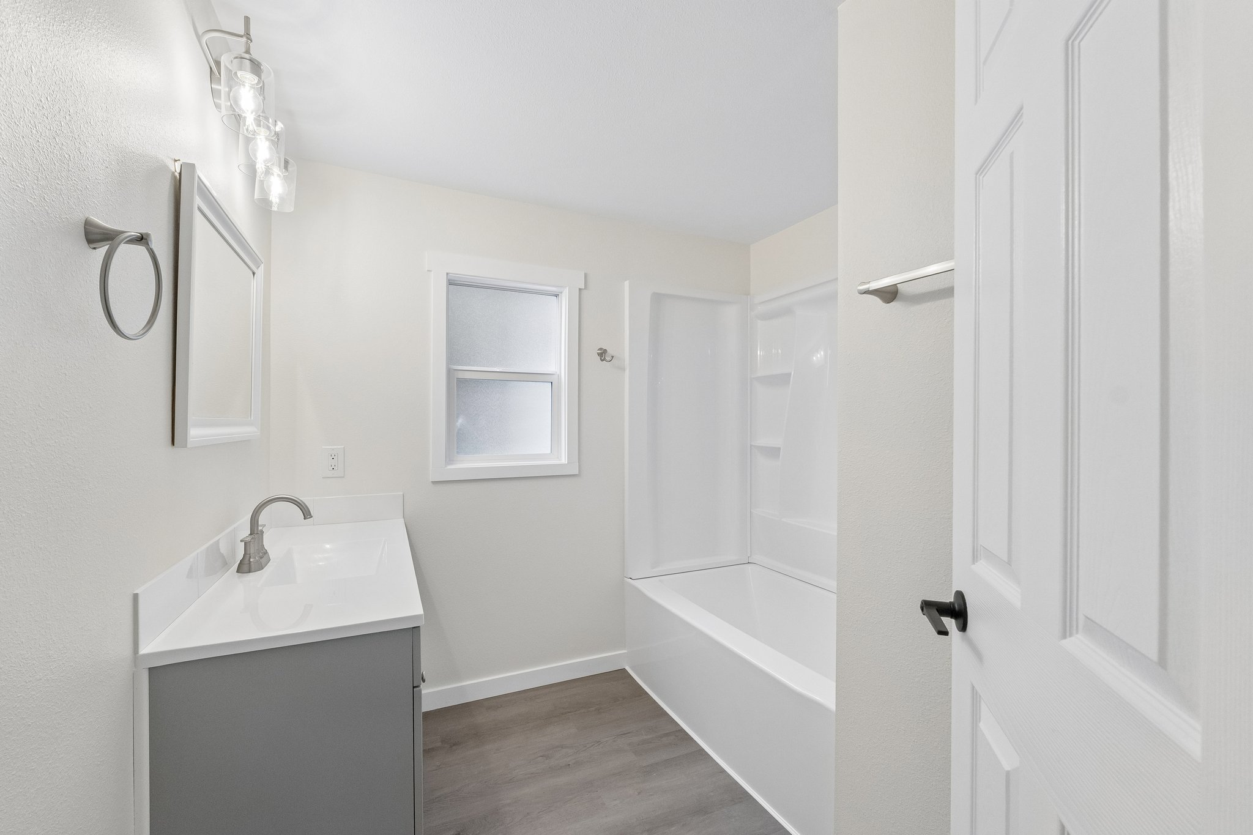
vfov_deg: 77.3
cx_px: 626
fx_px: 522
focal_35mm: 15
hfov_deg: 100.4
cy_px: 418
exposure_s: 1/30
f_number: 8
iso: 500
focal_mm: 10
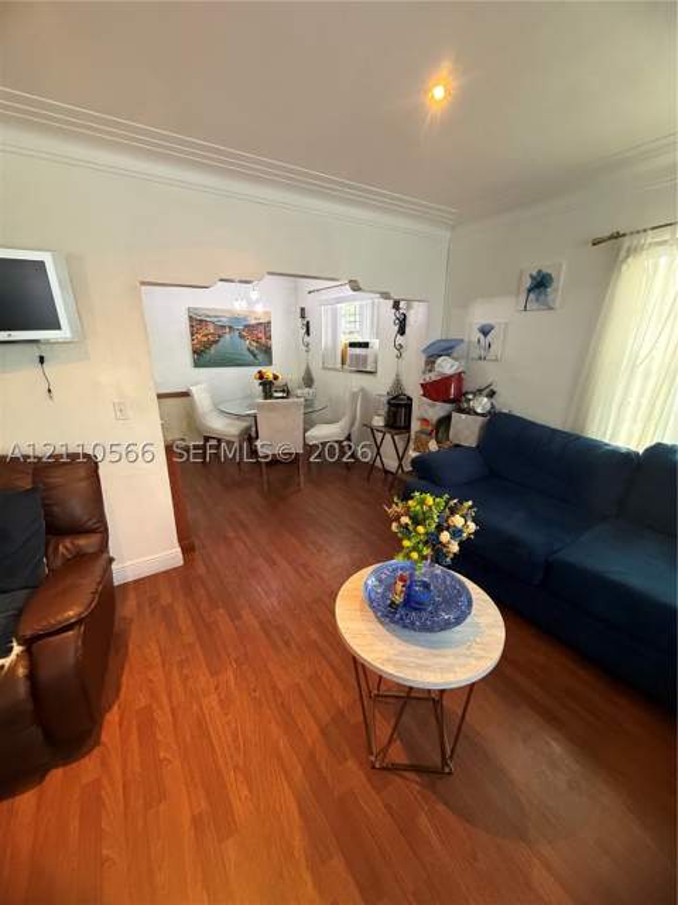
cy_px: 452
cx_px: 339
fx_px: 366
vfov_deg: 102.1
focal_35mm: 14
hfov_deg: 85.7
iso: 500
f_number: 2.2
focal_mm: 2.22
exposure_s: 1/60
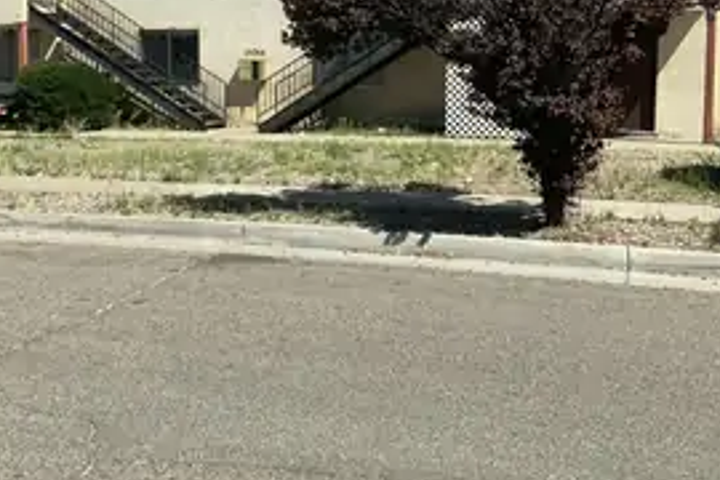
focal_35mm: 47
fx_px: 940
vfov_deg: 28.3
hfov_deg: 41.8
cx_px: 308
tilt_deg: -5.2
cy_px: 133
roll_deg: +0.6
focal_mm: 3
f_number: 1.8
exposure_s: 1/2227
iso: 16
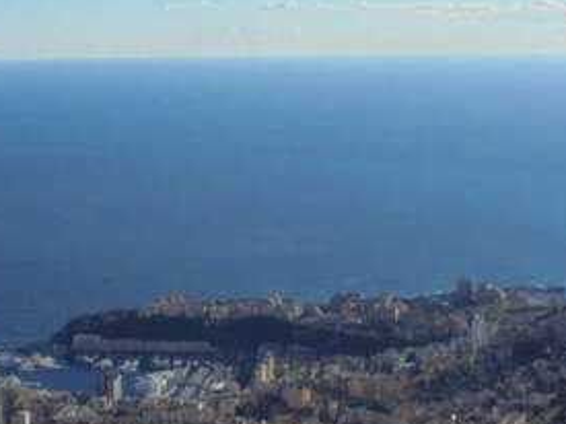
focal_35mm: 75
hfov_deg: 25.6
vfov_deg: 19.5
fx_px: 1226
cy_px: 111
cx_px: 128
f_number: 11.5
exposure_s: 1/160
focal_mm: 4.6
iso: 100
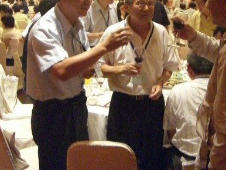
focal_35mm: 59
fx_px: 385
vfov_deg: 24.6
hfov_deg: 32.3
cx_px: 160
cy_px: 43
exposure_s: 1/40
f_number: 2.7
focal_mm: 6.2
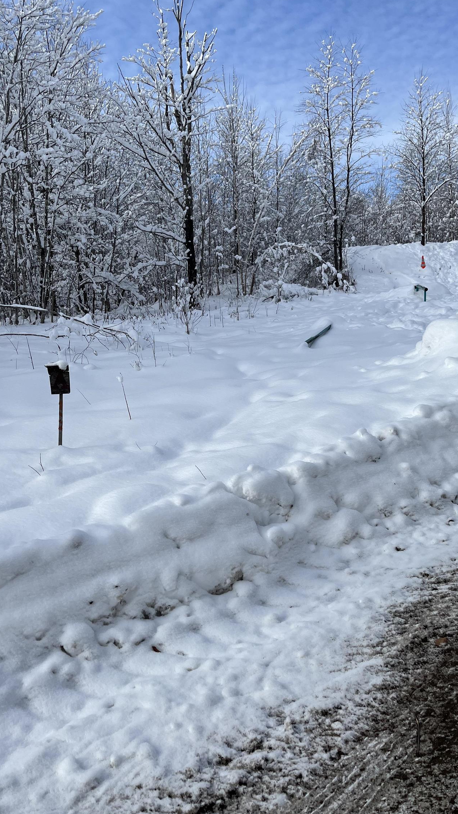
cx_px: 219
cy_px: 412
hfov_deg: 40.2
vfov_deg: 66.1
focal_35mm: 29
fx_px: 626
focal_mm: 5.1
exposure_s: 1/4651
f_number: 1.6
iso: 50
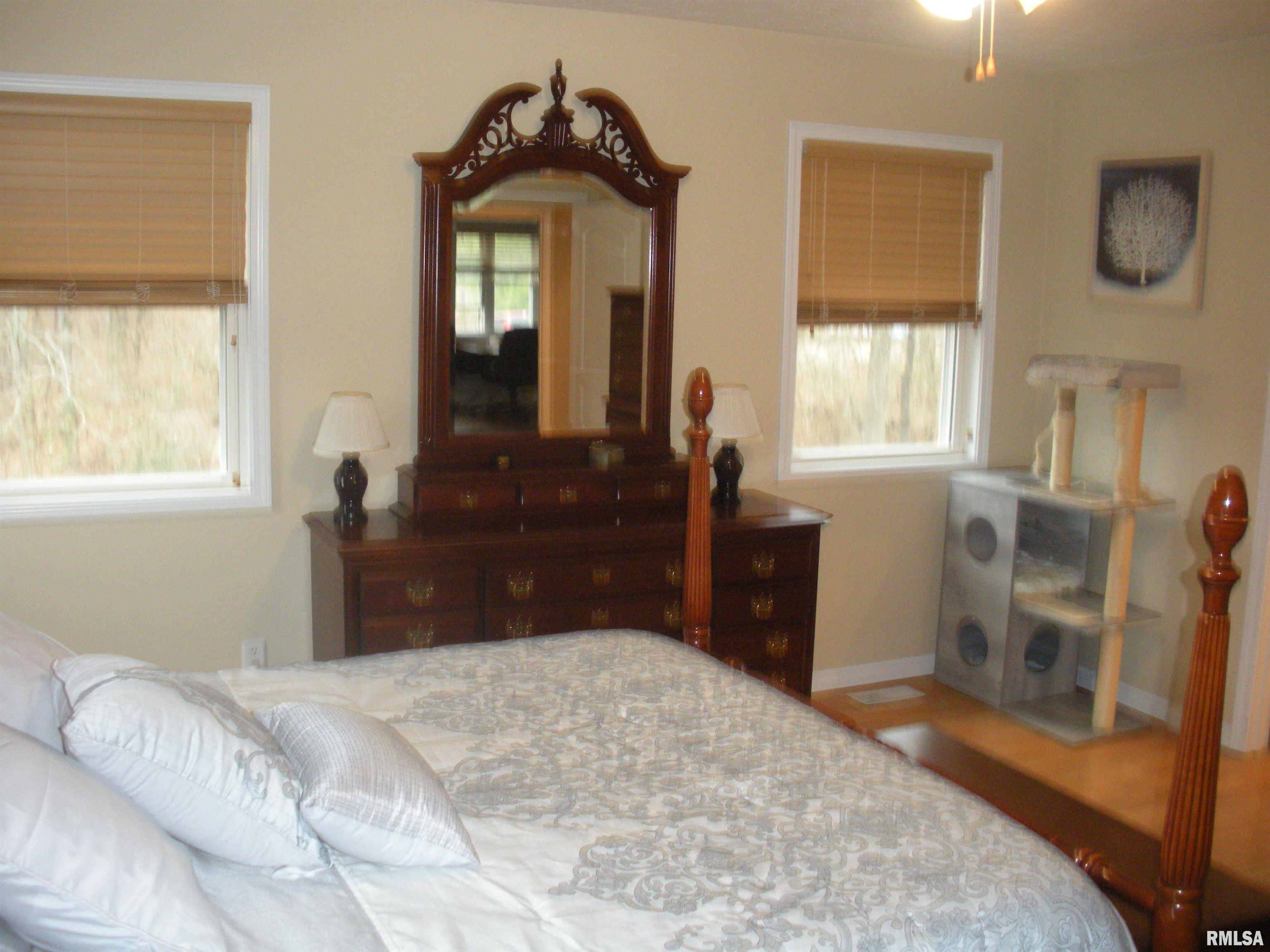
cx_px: 635
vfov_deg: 39.7
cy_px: 476
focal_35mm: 36
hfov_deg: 51.4
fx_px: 1321
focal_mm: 6.3
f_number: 3.5
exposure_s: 1/30
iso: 333
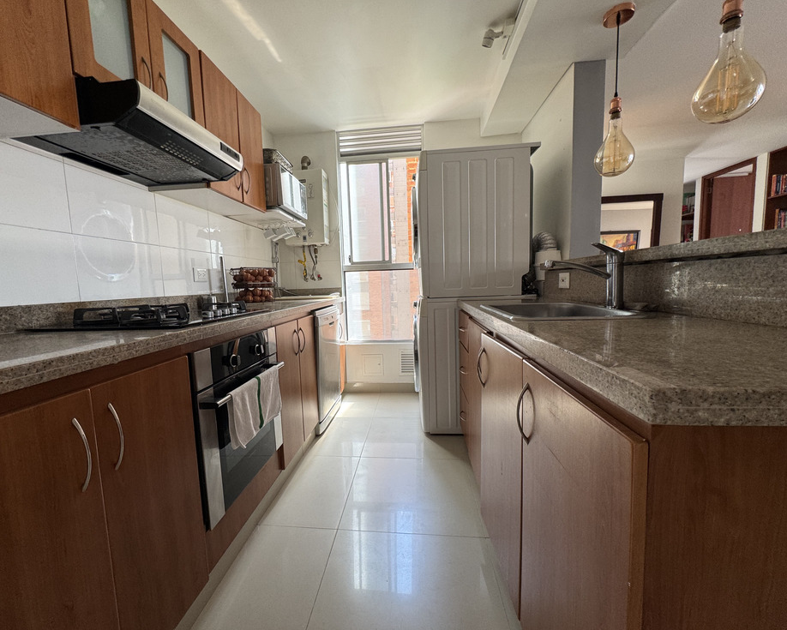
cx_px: 377
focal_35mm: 15
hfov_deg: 96.7
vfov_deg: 84.1
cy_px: 316
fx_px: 349
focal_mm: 2.22
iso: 80
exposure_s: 1/99
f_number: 2.2
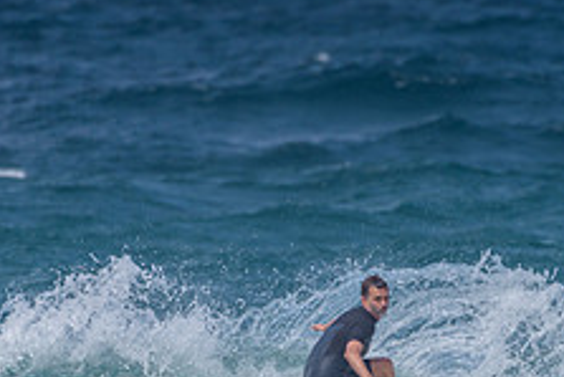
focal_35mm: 1595
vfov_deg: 0.9
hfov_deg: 1.3
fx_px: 25004
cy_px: 364
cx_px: 426
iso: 100
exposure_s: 1/2000
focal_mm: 500
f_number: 5.6
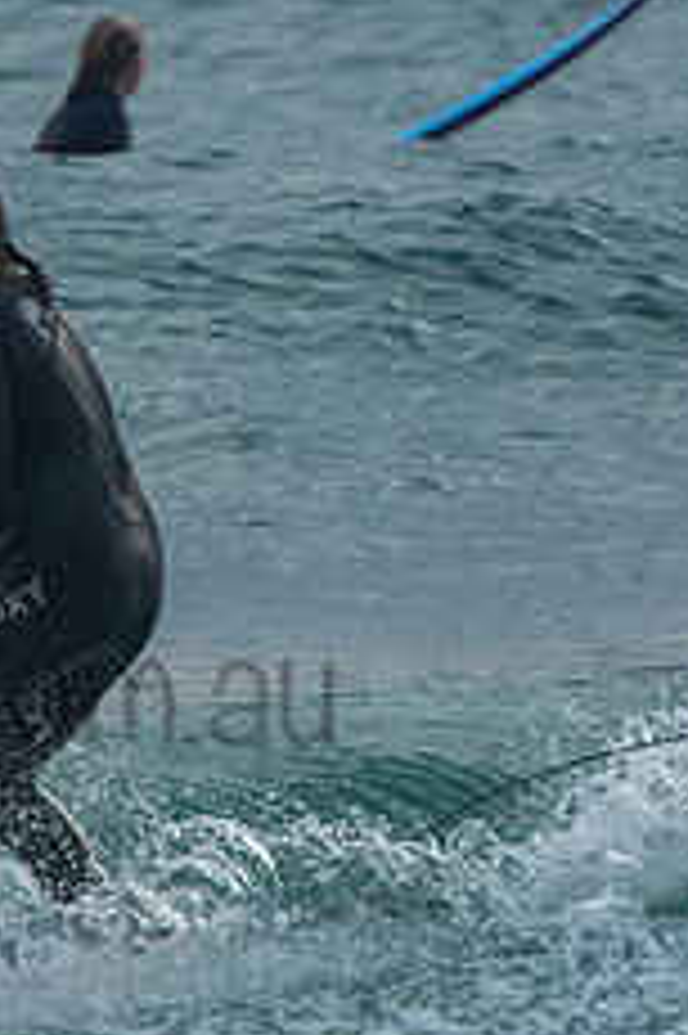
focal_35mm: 1516
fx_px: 43521
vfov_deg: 1.4
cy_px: 641
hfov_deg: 0.9
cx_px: -139
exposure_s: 1/400
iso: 220
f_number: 5.6
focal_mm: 400
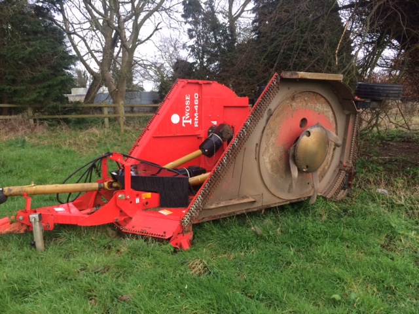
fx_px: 351
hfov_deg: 61.7
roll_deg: +2.9
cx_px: 210
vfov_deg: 48.2
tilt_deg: -7.2
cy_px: 157
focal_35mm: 29
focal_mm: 4.15
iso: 80
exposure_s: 1/33
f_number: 2.2
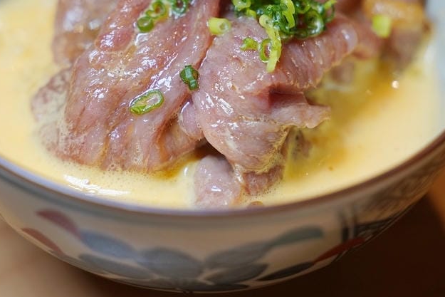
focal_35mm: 144
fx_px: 1780
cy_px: 23
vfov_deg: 9.5
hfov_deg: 14.2
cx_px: 200
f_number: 4
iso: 160
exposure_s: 1/80
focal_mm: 75
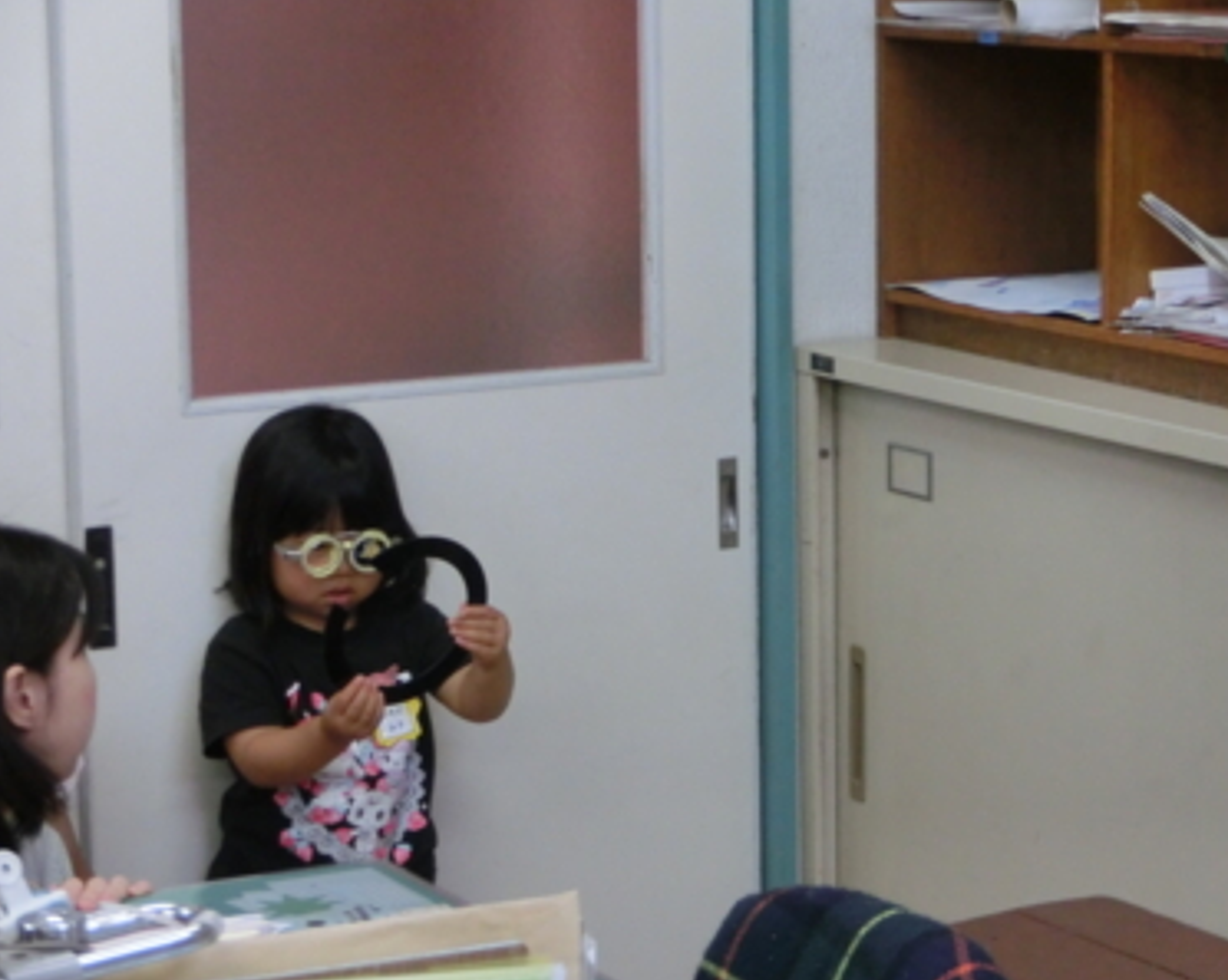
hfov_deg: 18.5
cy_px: 488
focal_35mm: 104
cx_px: 650
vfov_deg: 14.8
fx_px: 3777
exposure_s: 1/80
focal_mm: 17.45
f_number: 5.2
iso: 800
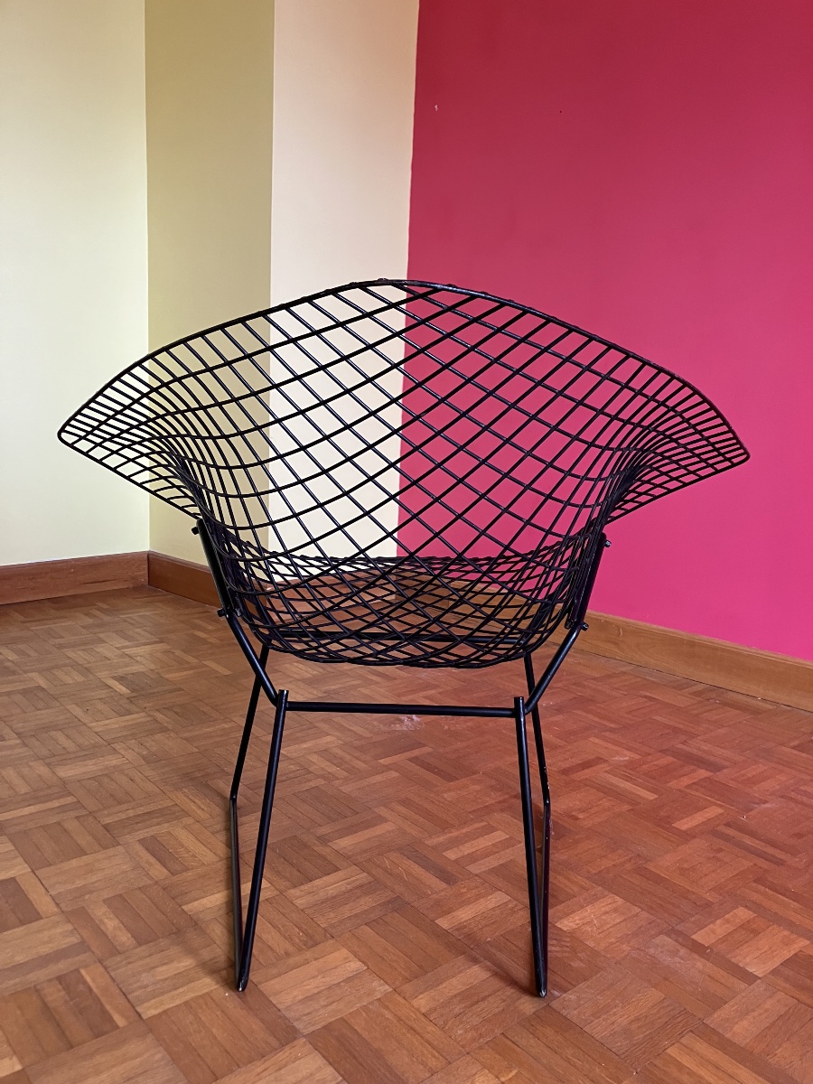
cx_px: 406
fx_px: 877
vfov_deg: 63.4
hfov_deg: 49.7
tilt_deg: -10.3
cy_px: 542
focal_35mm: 28
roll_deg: -3.7
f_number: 1.8
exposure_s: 1/60
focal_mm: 3.99
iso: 200
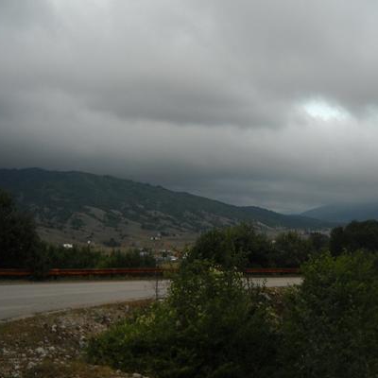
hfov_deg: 32.6
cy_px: 189
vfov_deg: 32.8
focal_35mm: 52
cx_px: 245
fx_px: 642
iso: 64
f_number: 3.1
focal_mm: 6.72
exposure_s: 1/76
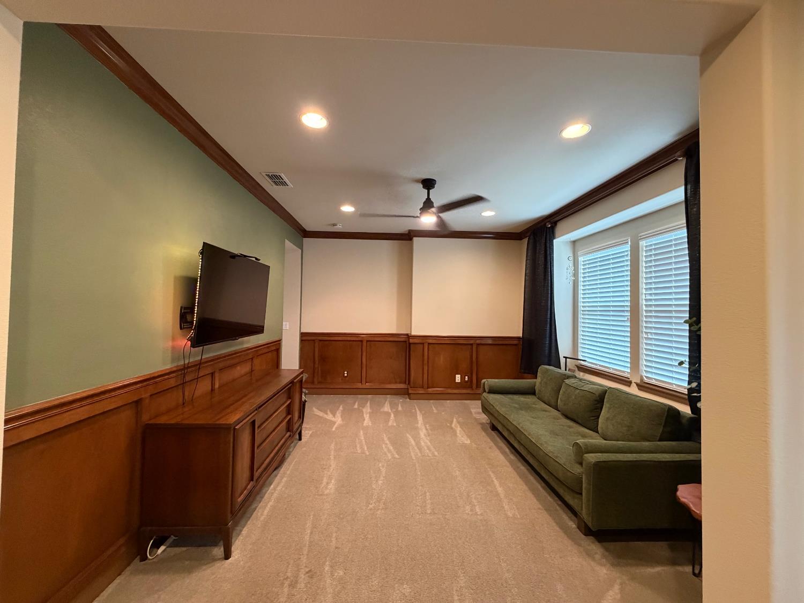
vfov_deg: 85.7
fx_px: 325
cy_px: 302
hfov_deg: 102.1
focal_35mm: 14
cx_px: 402
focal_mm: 2.22
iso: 500
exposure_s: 1/60
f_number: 2.2
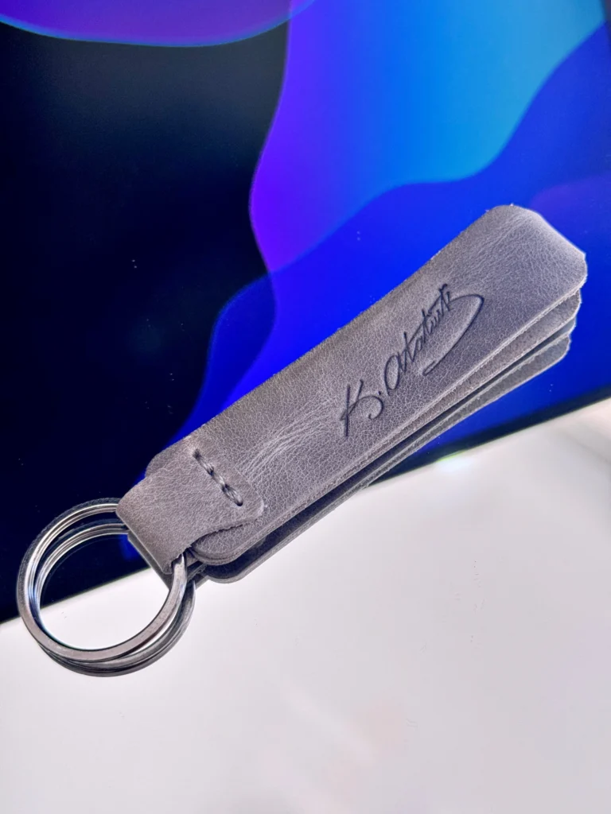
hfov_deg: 30.3
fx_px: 1130
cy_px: 407
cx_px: 306
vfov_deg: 39.7
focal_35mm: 48
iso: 64
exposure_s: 1/553
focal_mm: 6.76
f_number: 1.78
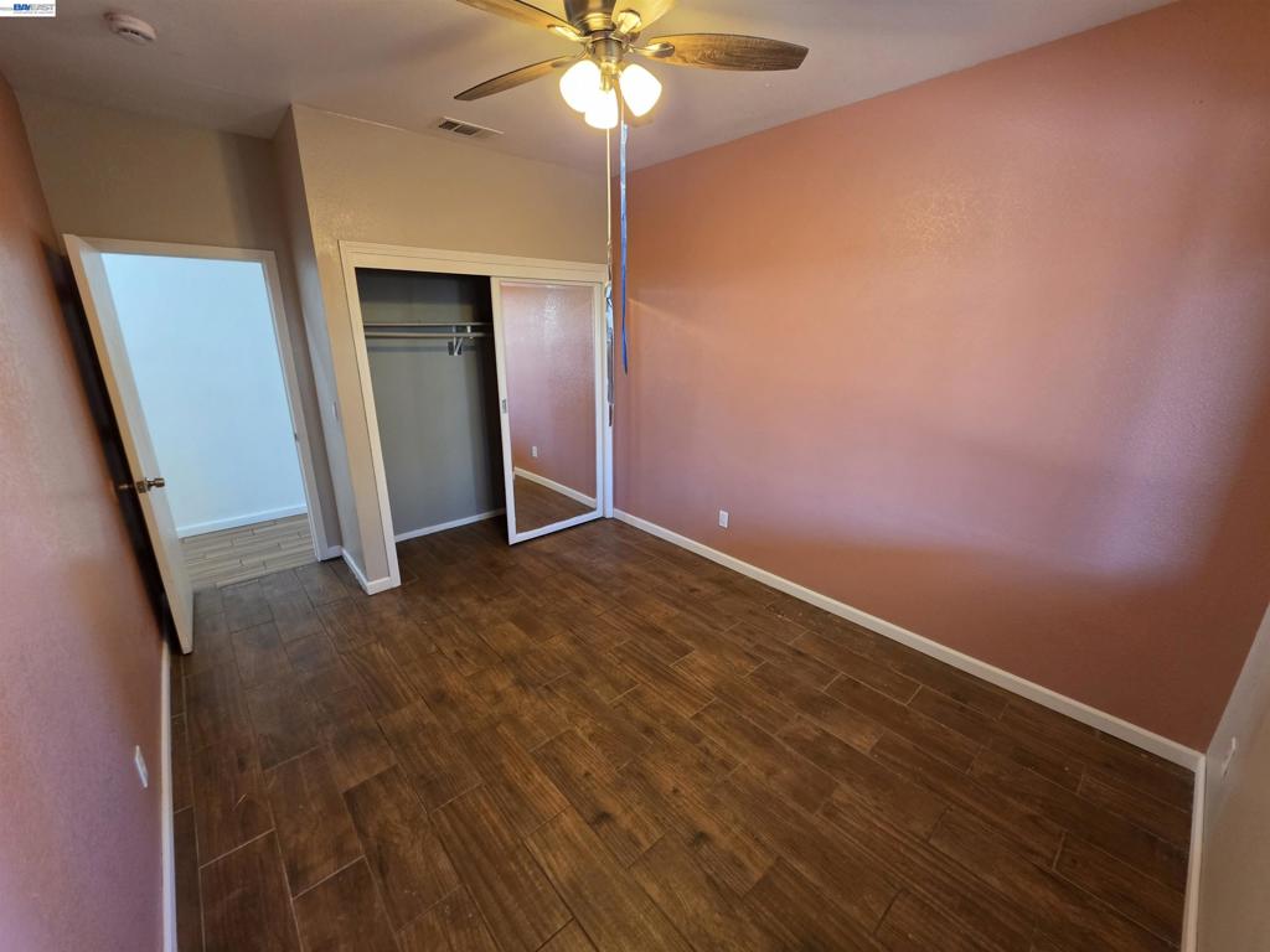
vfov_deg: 89.9
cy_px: 476
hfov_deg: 106.2
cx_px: 635
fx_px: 477
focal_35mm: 13
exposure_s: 1/60
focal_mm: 2.2
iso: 160
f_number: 1.9
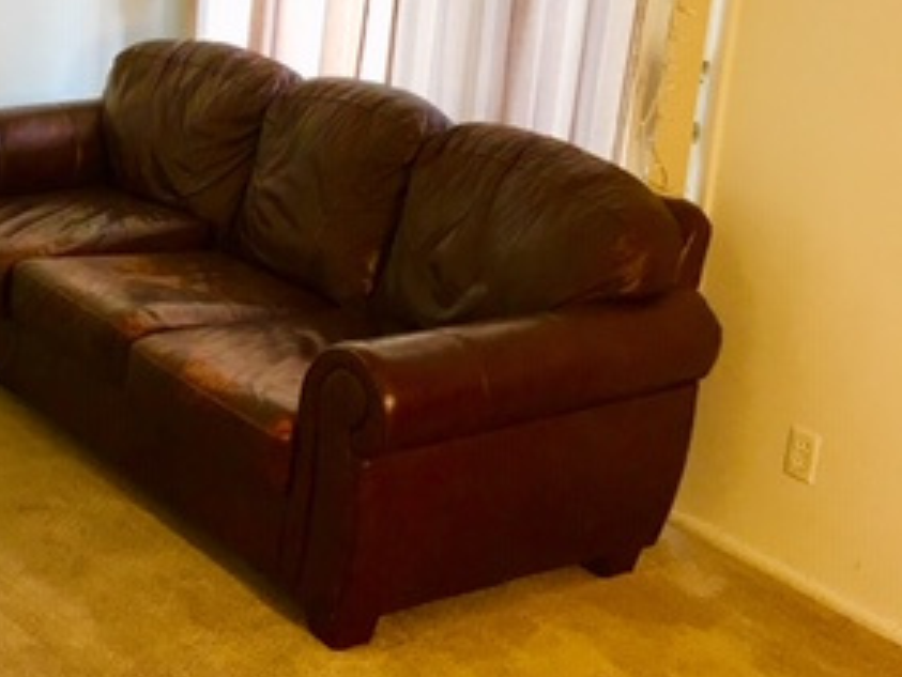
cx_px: -122
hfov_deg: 26.7
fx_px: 1721
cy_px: 125
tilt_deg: -15.2
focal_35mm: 66
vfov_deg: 22.0
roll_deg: -0.2
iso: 80
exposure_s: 1/30
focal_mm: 4.15
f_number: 2.2
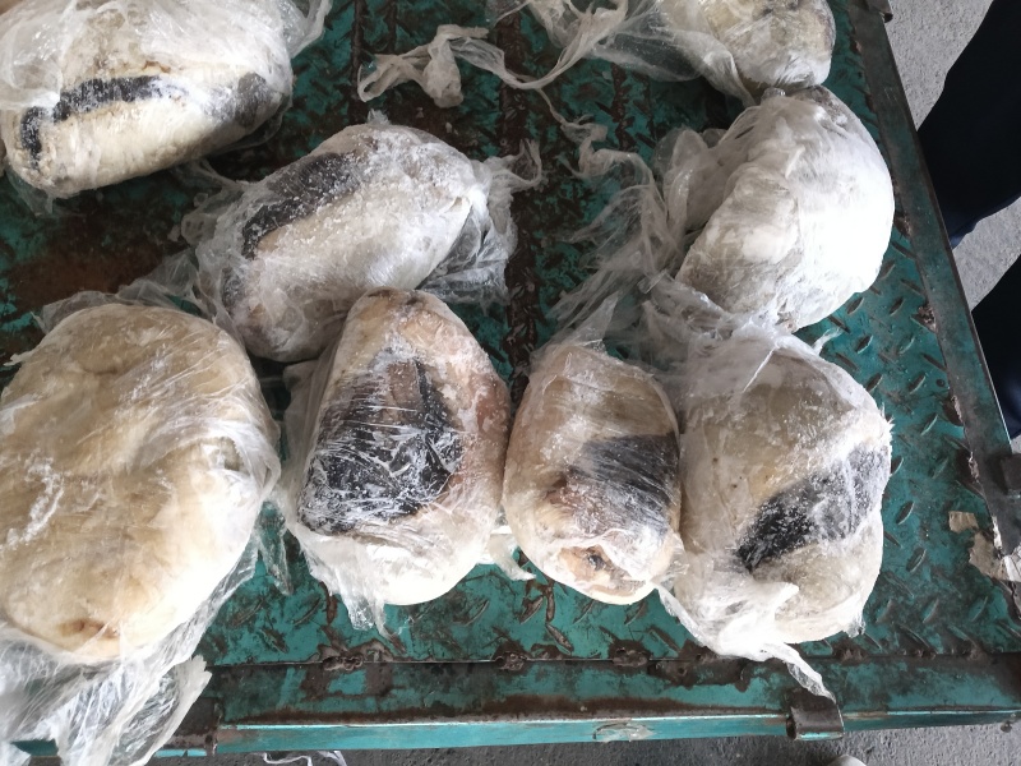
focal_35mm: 27
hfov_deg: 65.3
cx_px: 510
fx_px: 796
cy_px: 383
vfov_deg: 51.4
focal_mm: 3.61
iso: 320
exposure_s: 1/50
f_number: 1.8
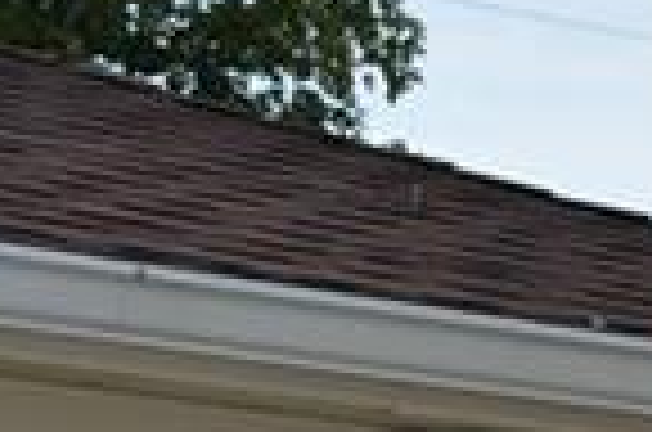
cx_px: 1434
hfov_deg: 6.9
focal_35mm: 287
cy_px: 1179
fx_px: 5178
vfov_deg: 4.6
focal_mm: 27
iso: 100
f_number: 8
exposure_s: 1/200
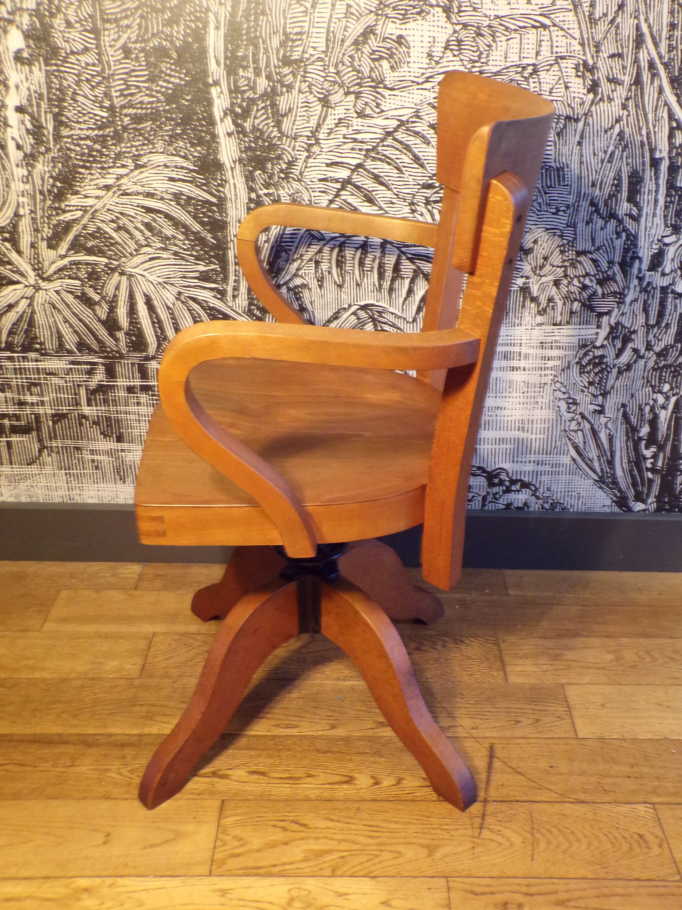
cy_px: 455
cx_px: 341
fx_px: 841
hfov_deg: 44.2
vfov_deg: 56.8
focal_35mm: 32
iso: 400
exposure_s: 1/7
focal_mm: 5.8
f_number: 3.2
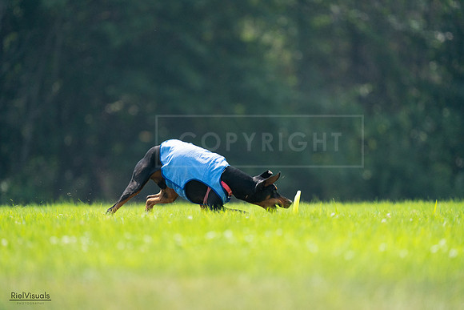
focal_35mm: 600
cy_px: 155
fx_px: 7735
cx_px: 232
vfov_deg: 2.3
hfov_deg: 3.4
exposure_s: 1/4000
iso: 3200
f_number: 6.3
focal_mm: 600
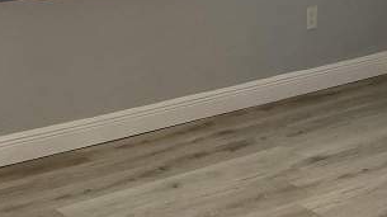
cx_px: 216
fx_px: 851
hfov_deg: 25.6
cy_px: 203
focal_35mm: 83
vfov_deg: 14.4
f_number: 1.8
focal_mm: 3
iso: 40
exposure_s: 1/60
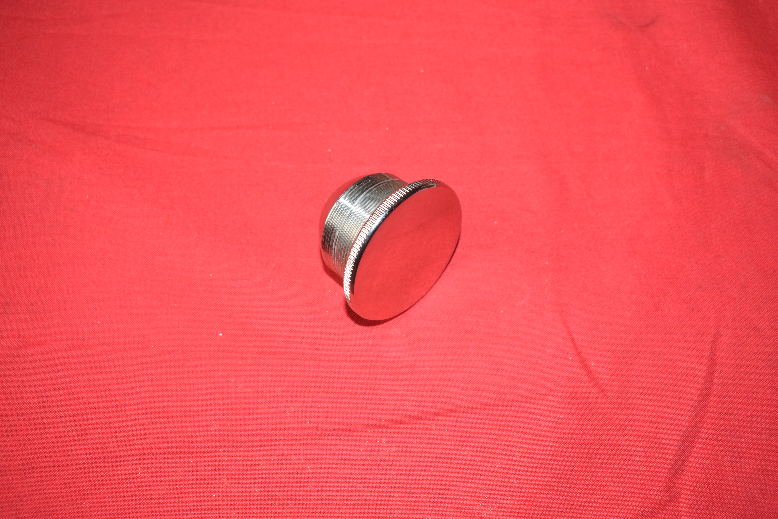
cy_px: 260
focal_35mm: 38
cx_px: 389
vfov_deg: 35.5
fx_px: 811
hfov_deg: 51.3
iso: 1000
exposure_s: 1/160
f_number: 5.6
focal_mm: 25
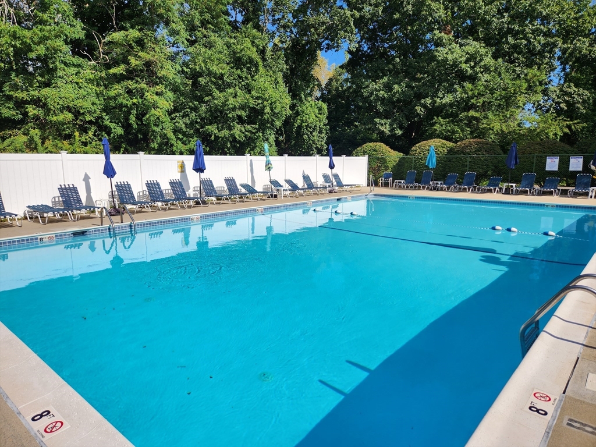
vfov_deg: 58.9
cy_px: 224
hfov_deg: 73.9
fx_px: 396
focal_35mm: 23
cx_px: 298
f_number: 1.8
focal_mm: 5.4
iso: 20
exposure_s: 1/2621
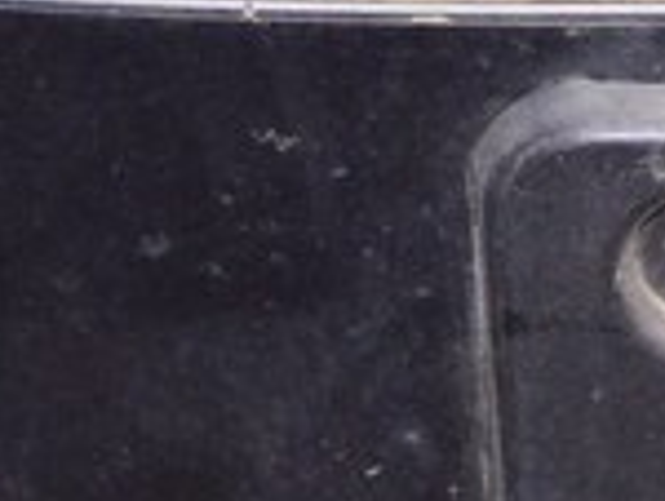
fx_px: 4541
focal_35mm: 236
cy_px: -712
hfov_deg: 8.4
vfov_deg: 6.0
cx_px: 270
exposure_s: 1/200
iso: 1600
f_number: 8
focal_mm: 24
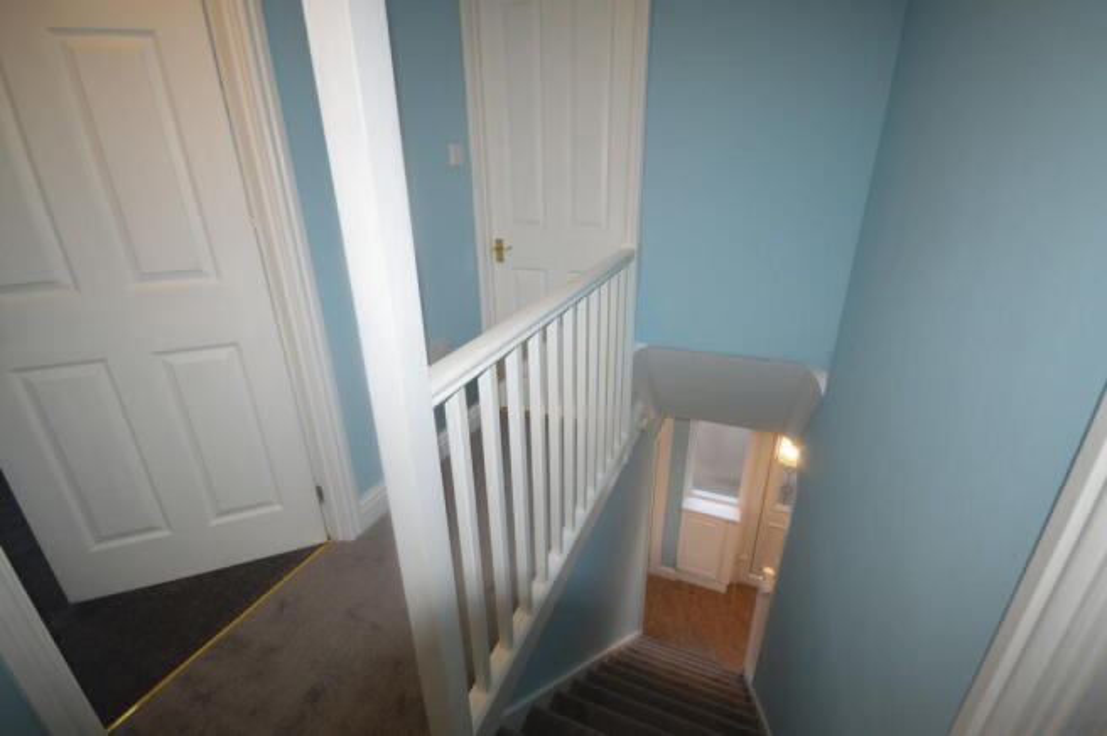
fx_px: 461
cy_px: 368
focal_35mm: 15
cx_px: 554
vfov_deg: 77.2
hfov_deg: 100.4
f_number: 4
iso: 560
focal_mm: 10
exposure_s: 1/60
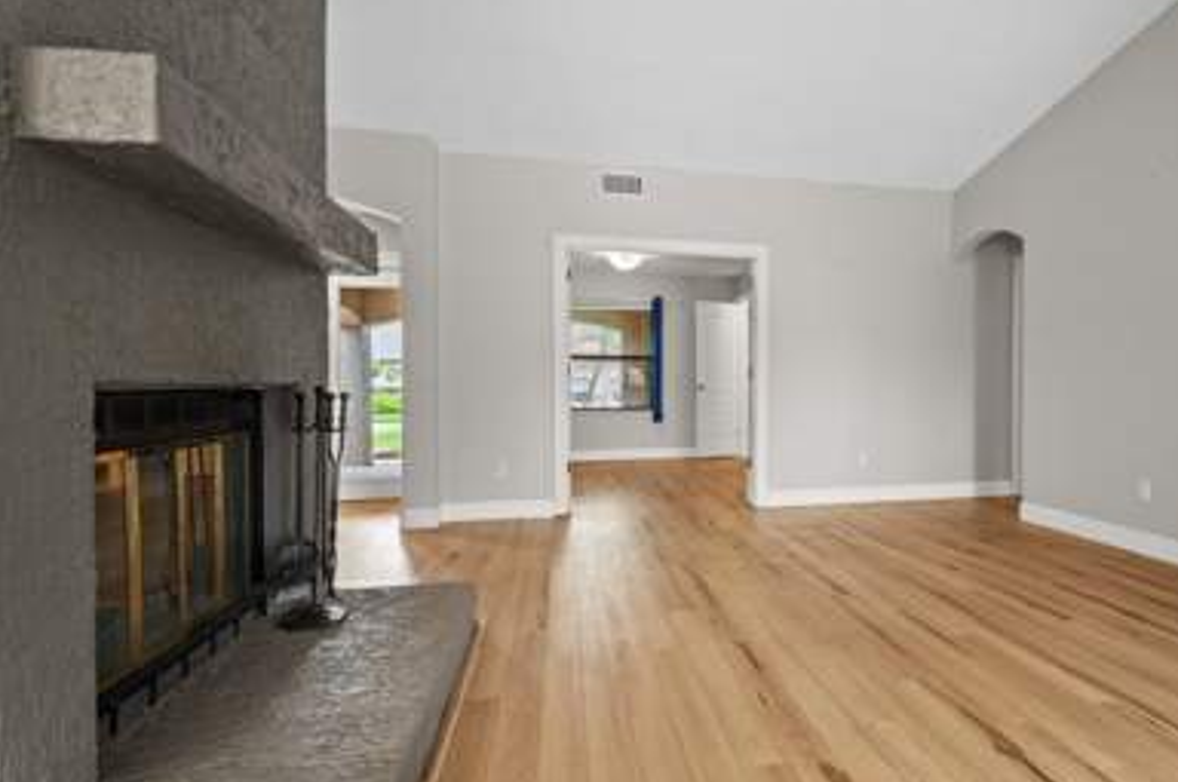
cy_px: 397
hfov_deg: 82.5
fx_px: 654
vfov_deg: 61.8
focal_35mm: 20
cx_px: 733
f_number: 9
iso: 1000
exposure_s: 1/2
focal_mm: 16
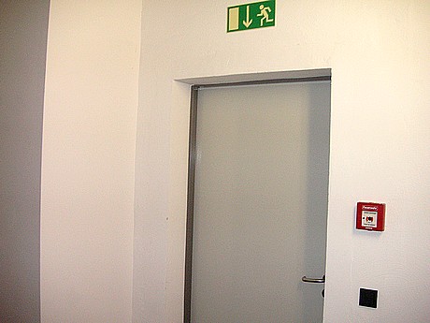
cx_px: 215
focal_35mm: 37
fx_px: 460
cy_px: 162
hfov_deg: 50.1
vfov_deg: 38.7
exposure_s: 1/45
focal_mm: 6.1
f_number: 2.8
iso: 160
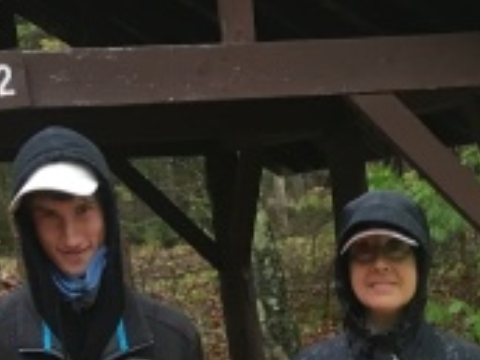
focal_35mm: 135
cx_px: 452
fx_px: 1872
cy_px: 765
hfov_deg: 14.4
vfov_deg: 10.0
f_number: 2.2
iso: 80
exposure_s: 1/30
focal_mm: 4.15
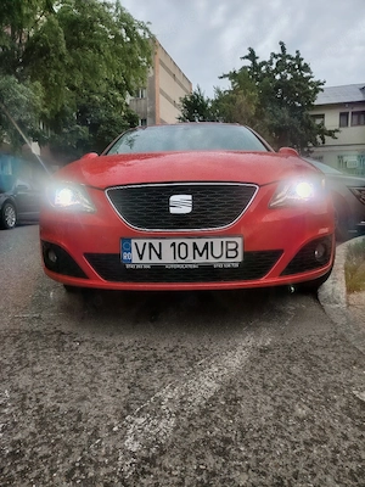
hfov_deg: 56.8
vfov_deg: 71.6
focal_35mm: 24
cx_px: 182
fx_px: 337
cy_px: 244
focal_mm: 5.25
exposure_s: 1/33.3
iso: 169
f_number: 1.75
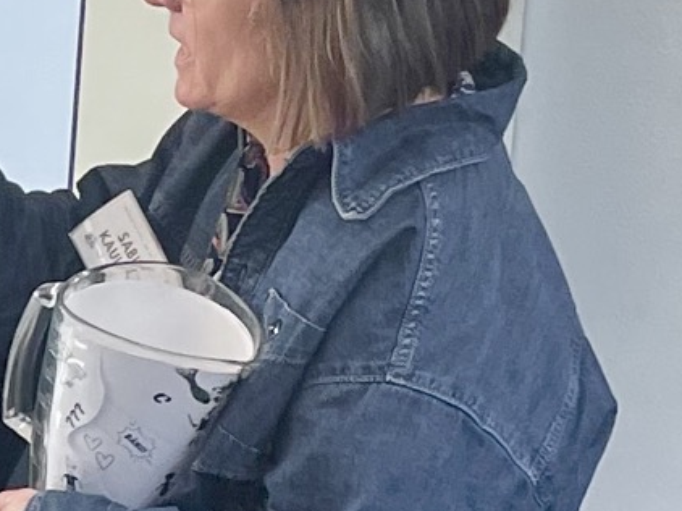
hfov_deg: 23.8
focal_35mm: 74
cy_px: 34
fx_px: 1457
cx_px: -160
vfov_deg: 19.5
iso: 100
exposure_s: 1/121
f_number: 1.6
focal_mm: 4.2
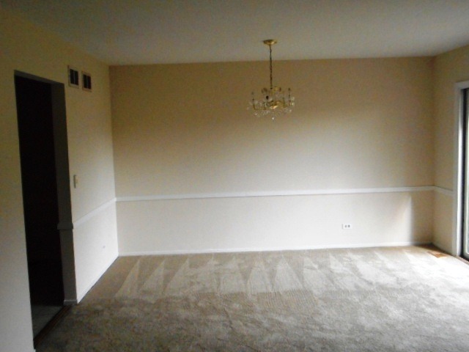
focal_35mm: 34
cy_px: 176
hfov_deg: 54.0
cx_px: 234
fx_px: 461
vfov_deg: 41.8
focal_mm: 6
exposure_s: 1/250
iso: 800
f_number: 4.2
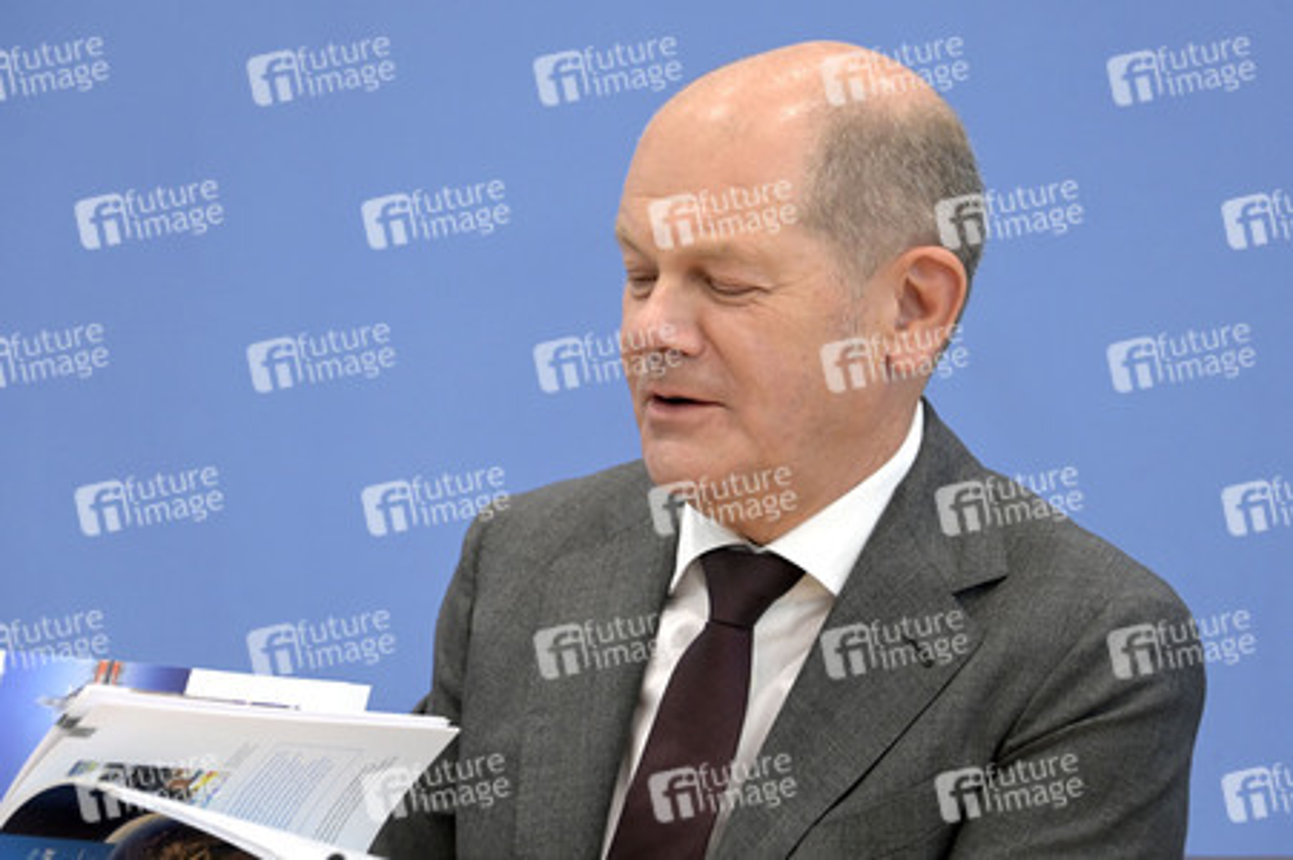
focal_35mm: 125
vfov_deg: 11.0
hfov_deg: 16.4
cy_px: 430
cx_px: 646
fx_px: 4486
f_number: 5.6
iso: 5000
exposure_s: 1/800
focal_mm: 125
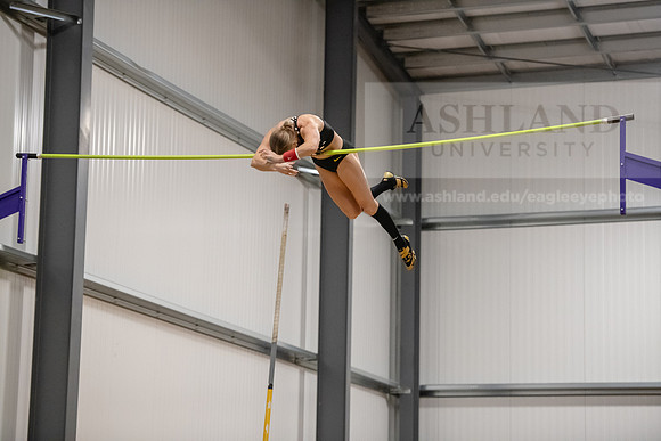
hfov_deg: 17.1
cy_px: 220
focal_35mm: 120
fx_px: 2204
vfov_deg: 11.4
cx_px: 330
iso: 6400
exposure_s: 1/800
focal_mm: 120
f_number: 2.8
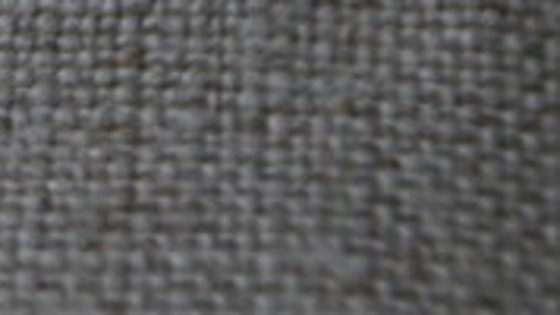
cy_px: -202
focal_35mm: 405
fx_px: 6012
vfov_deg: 3.0
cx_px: -831
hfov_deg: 5.2
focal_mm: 48
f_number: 5.6
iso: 180
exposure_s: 1/125
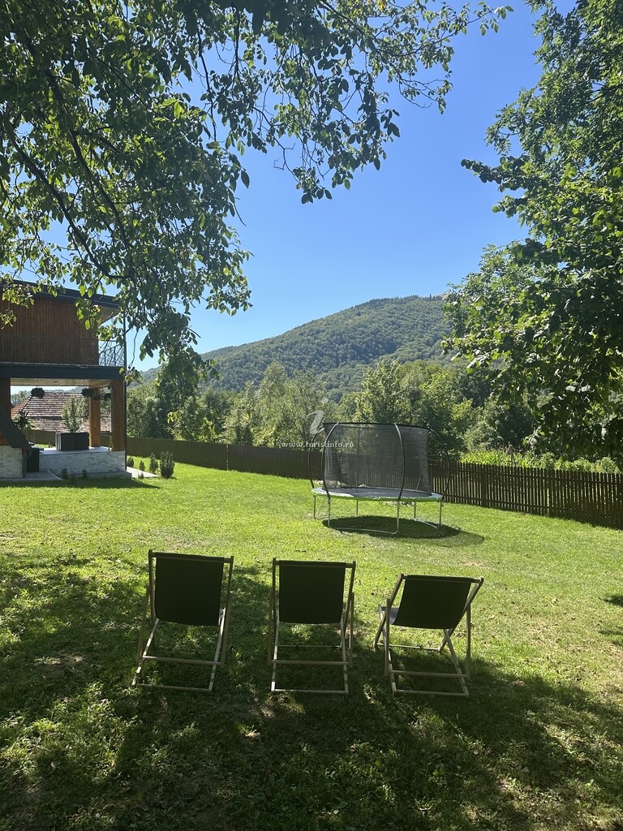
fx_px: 576
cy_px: 416
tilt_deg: +0.8
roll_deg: +0.2
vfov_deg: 71.6
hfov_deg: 56.8
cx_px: 312
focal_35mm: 24
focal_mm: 6.86
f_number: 1.78
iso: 80
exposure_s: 1/2469
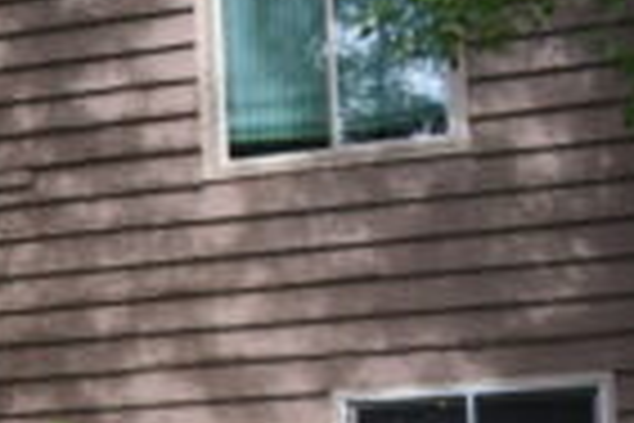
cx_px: -679
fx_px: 2360
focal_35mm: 134
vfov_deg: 10.1
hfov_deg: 13.0
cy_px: 475
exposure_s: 1/320
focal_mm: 18
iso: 320
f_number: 9
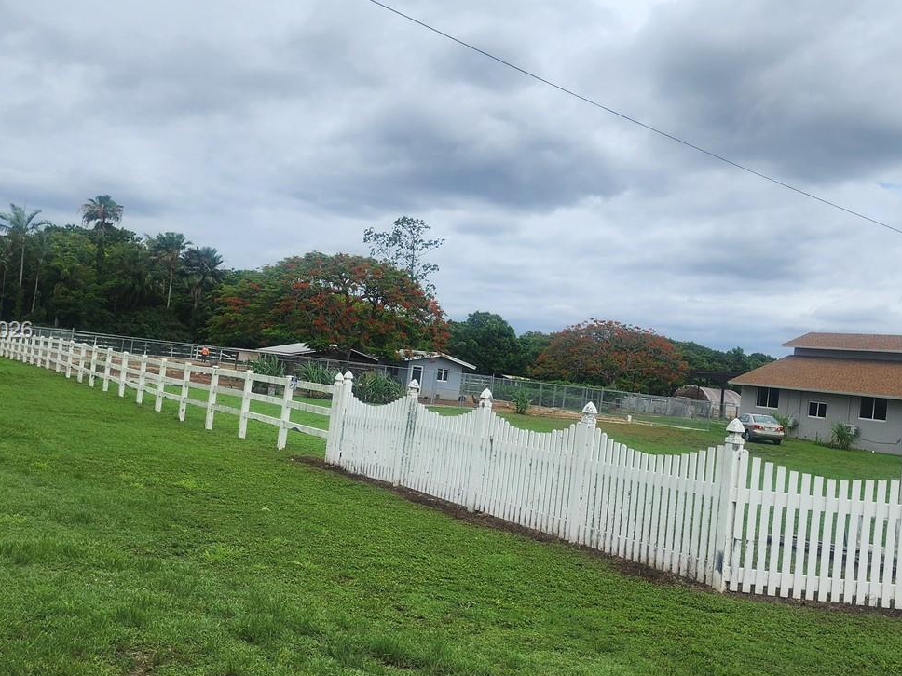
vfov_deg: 37.7
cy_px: 331
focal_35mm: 38
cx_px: 488
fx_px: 990
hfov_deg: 48.9
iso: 12
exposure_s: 1/2099
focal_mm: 6.4
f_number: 1.8
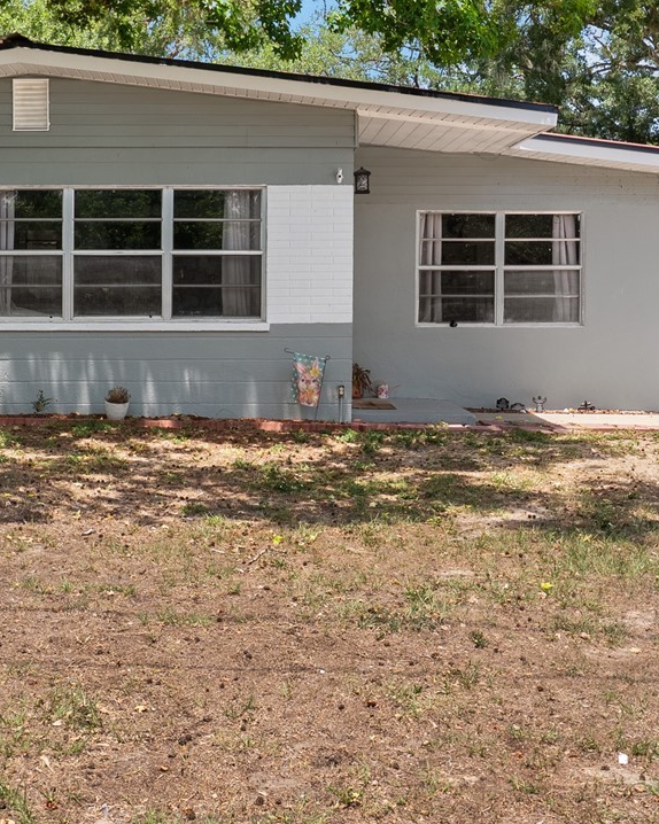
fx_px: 1244
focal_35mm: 51
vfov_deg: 36.5
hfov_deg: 29.6
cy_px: 331
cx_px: 269
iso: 100
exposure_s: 1/40
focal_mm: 23
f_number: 8
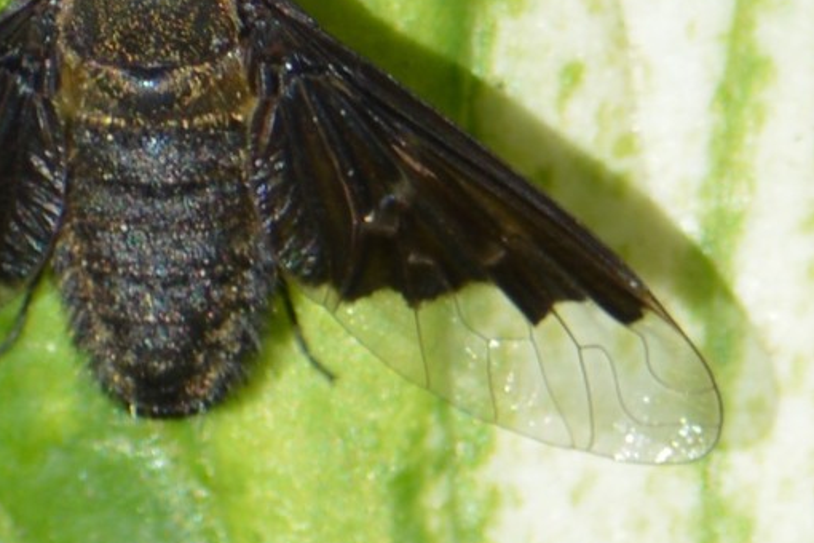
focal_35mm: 847
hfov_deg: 2.4
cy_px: 107
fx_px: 19150
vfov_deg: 1.6
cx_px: 190
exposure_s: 1/200
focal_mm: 300
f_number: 8
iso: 100
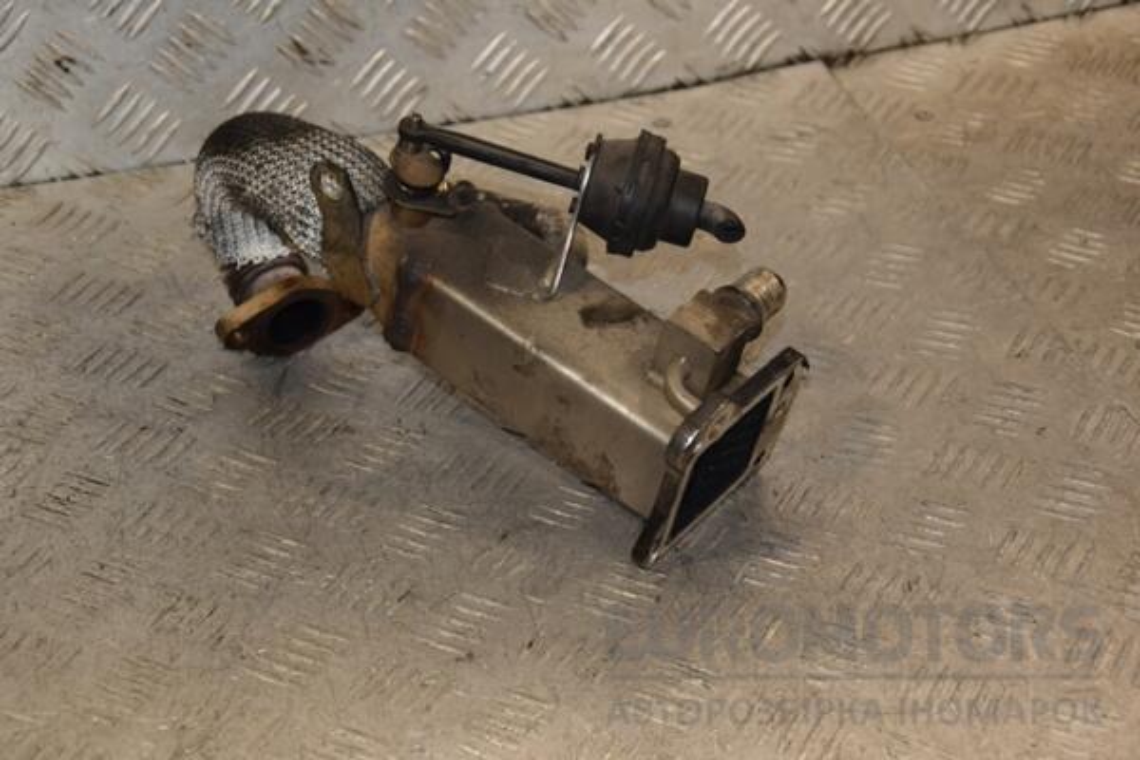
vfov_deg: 15.7
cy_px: 380
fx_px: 2755
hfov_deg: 23.4
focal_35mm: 87
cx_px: 570
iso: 800
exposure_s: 1/200
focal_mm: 58
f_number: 5.6
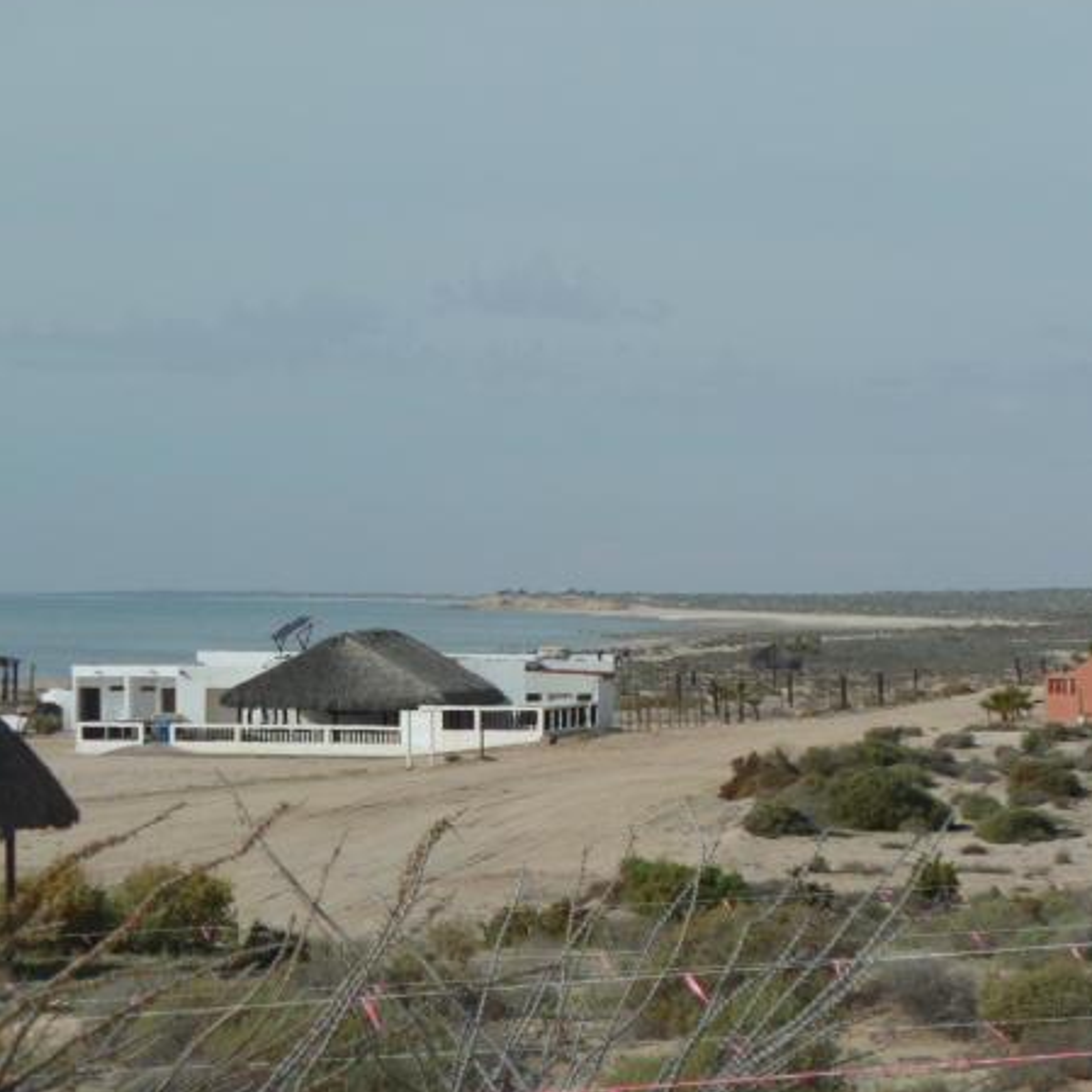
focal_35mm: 305
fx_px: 10886
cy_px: 552
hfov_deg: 5.7
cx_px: 503
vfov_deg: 5.7
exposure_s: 1/800
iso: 80
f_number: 5.6
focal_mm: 39.7
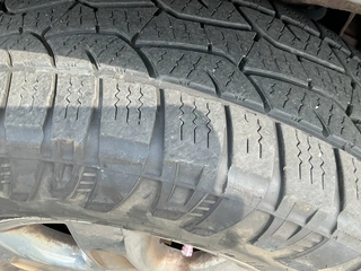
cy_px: 110
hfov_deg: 52.5
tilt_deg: -46.5
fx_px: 365
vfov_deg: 40.5
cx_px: 200
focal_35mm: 35
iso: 32
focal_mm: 3
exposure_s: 1/172
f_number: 1.8
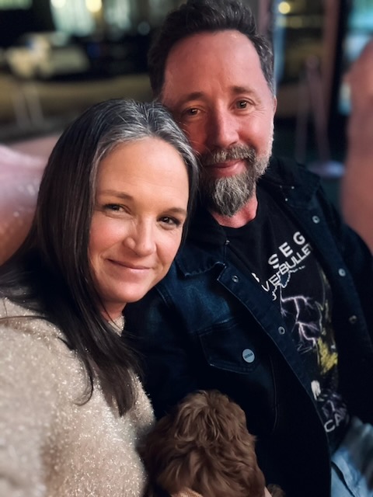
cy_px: 248
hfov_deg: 46.8
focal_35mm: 30
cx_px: 186
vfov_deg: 60.0
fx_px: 431
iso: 640
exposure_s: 1/20
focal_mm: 2.69
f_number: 1.9
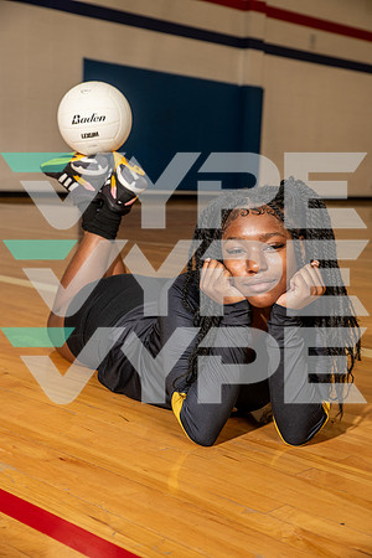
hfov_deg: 23.4
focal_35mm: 58
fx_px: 899
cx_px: 186
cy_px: 279
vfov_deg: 34.5
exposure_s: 1/250
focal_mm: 58
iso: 320
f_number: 7.1
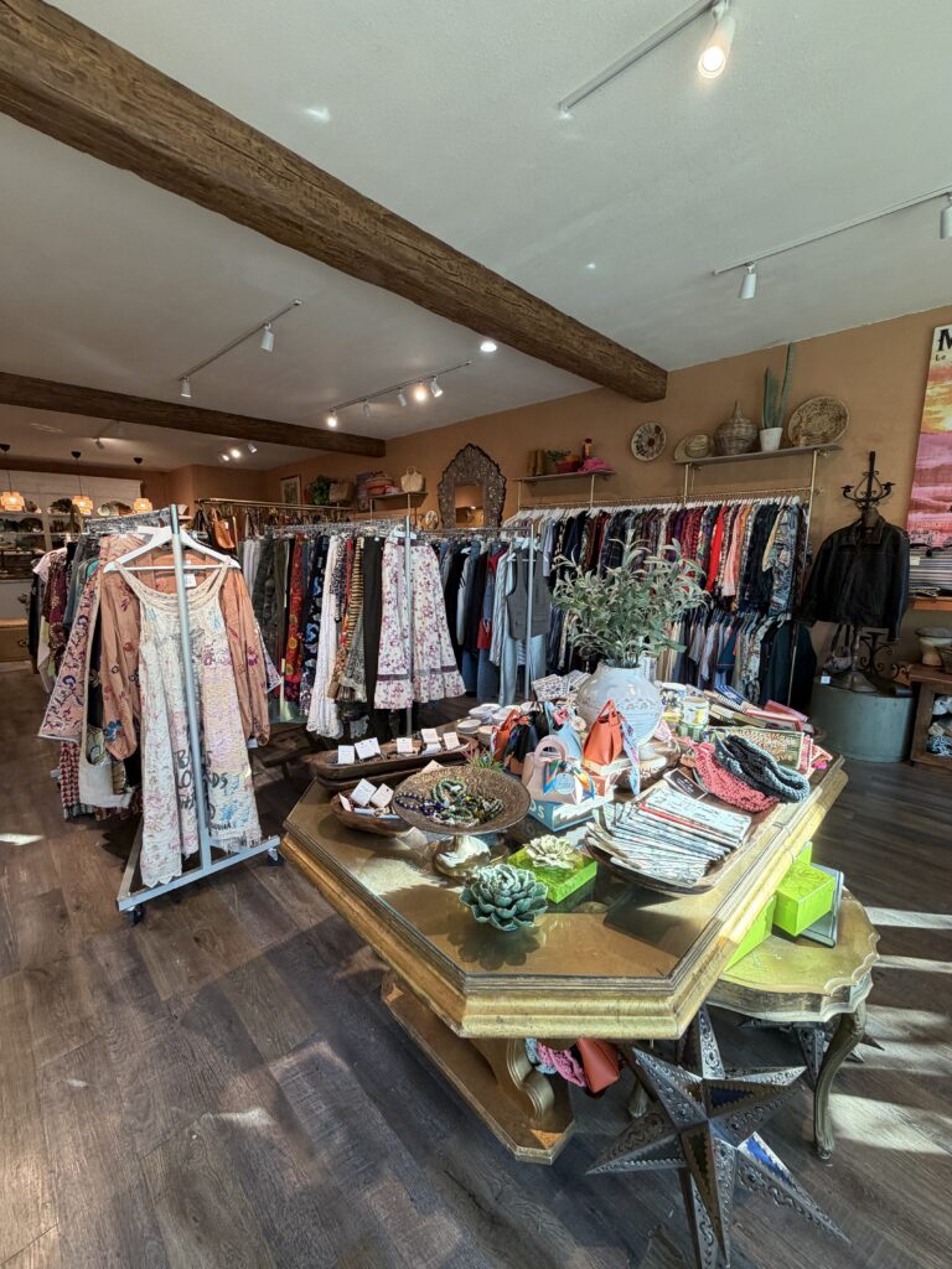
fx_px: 513
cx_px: 476
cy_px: 634
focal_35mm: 14
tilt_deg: -8.7
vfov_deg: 102.1
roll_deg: +1.1
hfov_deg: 85.7
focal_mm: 2.22
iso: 200
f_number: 2.2
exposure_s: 1/120
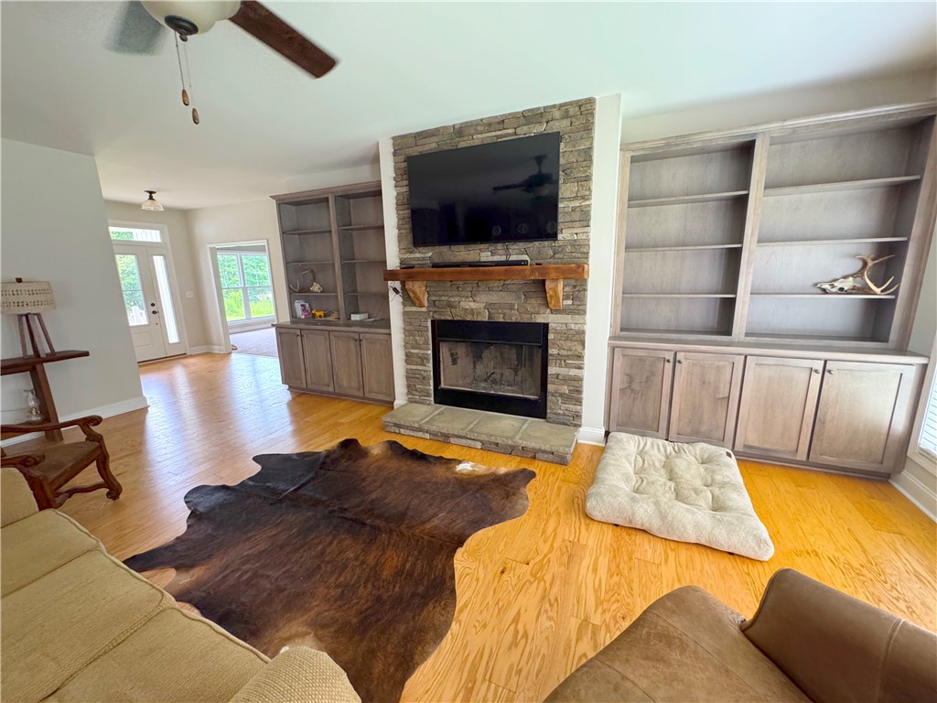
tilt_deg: -12.4
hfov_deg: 102.1
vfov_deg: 85.7
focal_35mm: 14
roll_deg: +1.0
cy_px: 352
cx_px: 468
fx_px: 379
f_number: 2.2
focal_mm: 2.22
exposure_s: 1/60
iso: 320
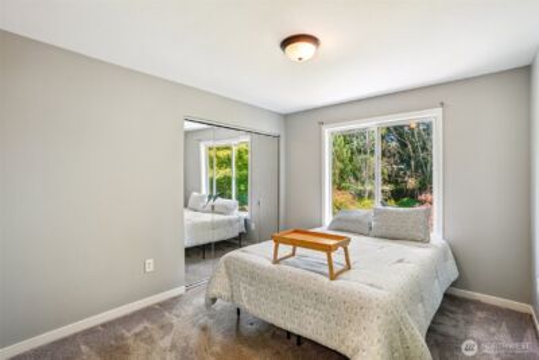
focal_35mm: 17
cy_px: 180
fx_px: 255
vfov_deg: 70.5
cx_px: 270
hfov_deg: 93.3
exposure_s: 1/15
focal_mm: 17
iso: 400
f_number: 8
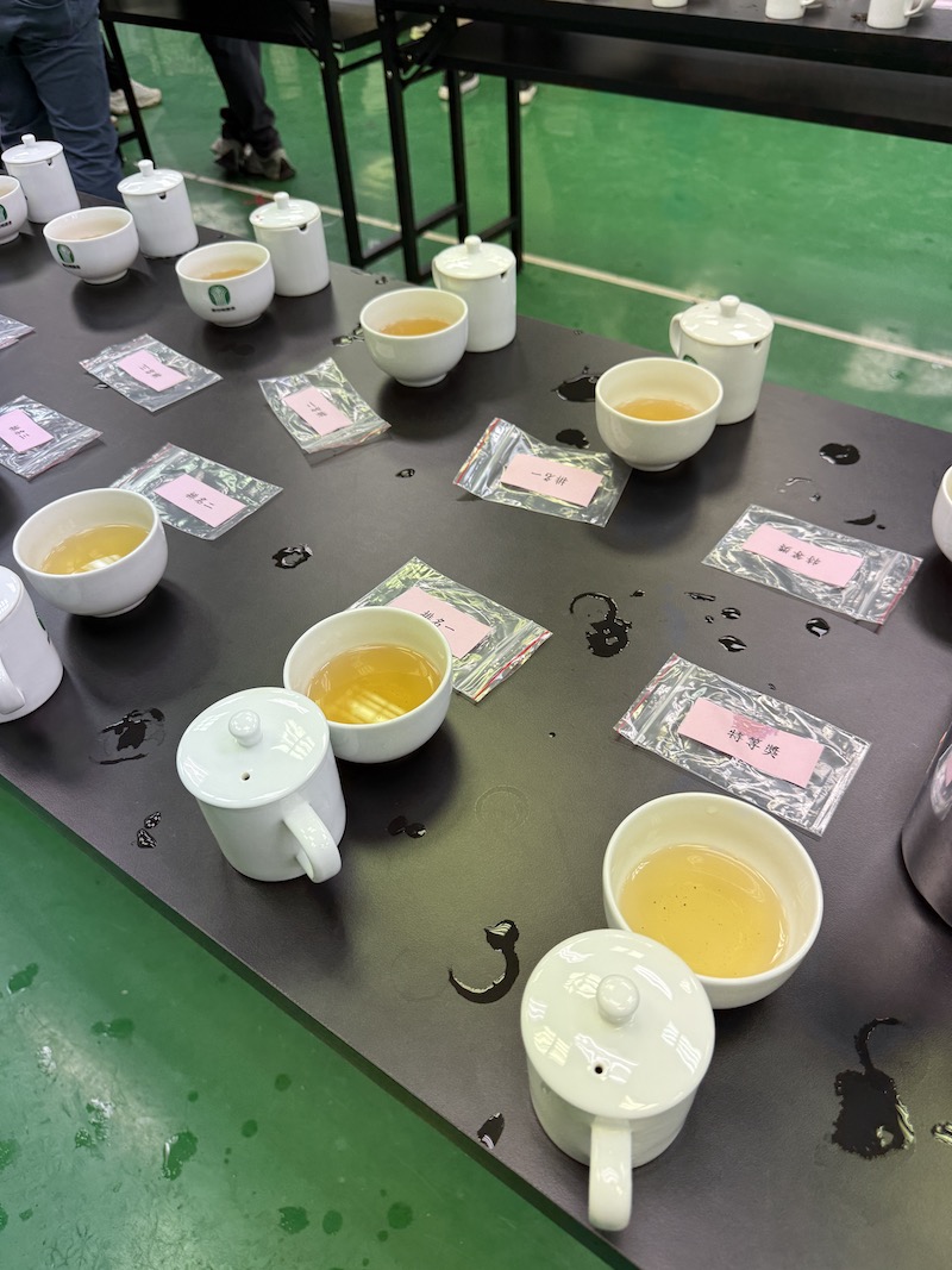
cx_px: 476
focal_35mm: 24
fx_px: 880
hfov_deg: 56.8
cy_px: 635
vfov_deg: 71.6
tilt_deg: -45.1
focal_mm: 6.76
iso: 80
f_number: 1.78
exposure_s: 1/120
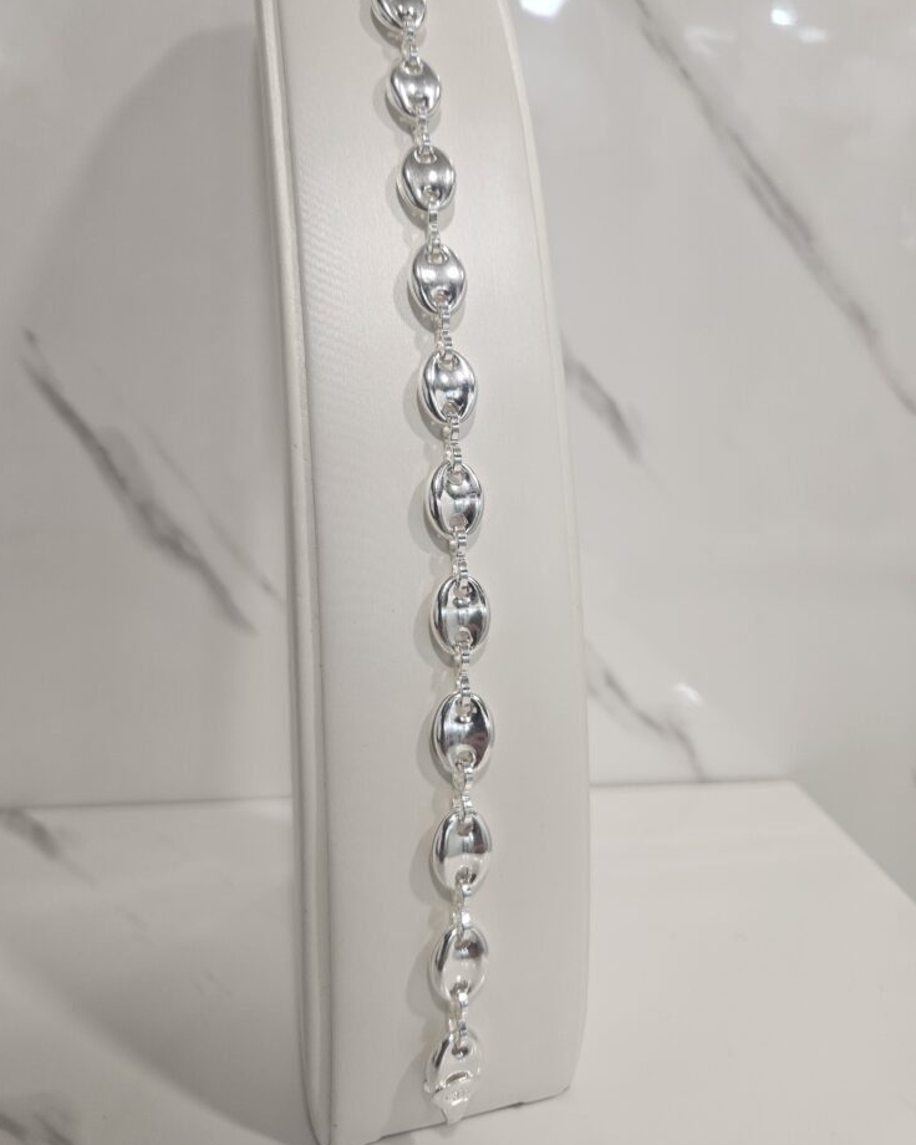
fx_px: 847
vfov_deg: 68.0
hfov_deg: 56.8
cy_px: 524
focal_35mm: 25
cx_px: 449
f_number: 1.8
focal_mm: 5.4
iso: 160
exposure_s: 1/100
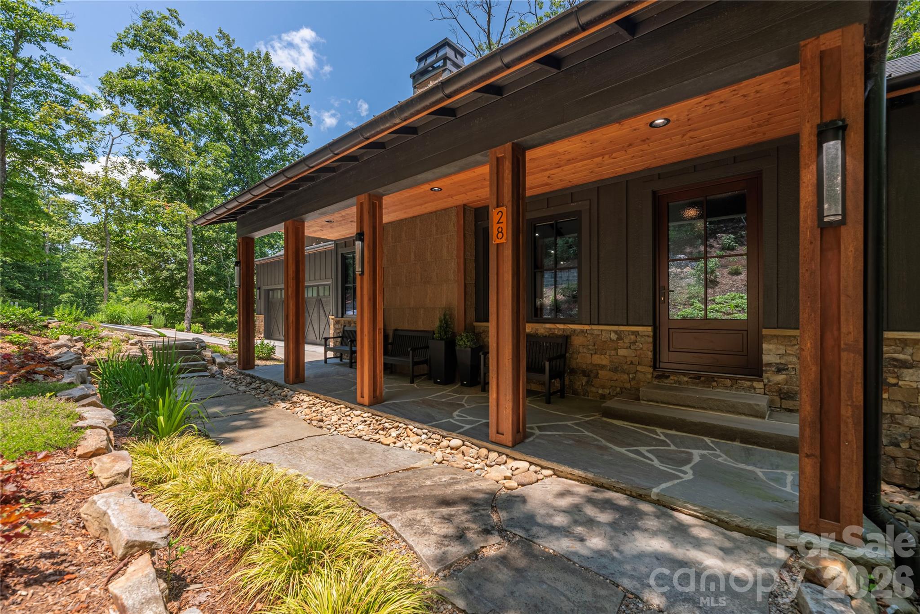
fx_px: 358
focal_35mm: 14
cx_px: 460
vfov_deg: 81.2
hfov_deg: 104.2
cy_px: 307
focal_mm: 14
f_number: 8
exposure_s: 1/3200
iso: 320
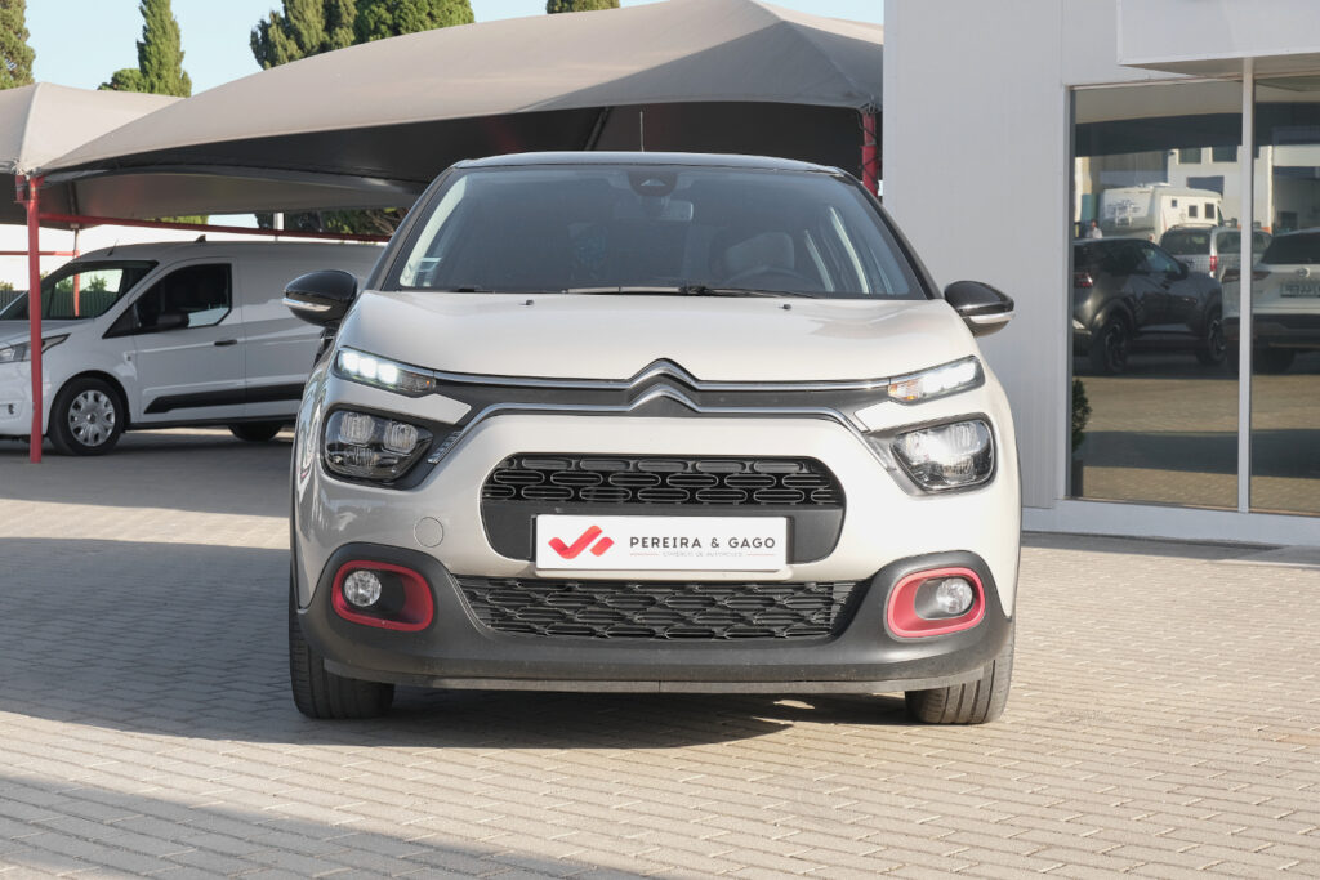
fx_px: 2237
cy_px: 440
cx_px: 660
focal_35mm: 61
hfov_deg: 32.9
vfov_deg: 22.3
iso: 160
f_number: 8
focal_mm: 40.8
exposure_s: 1/100
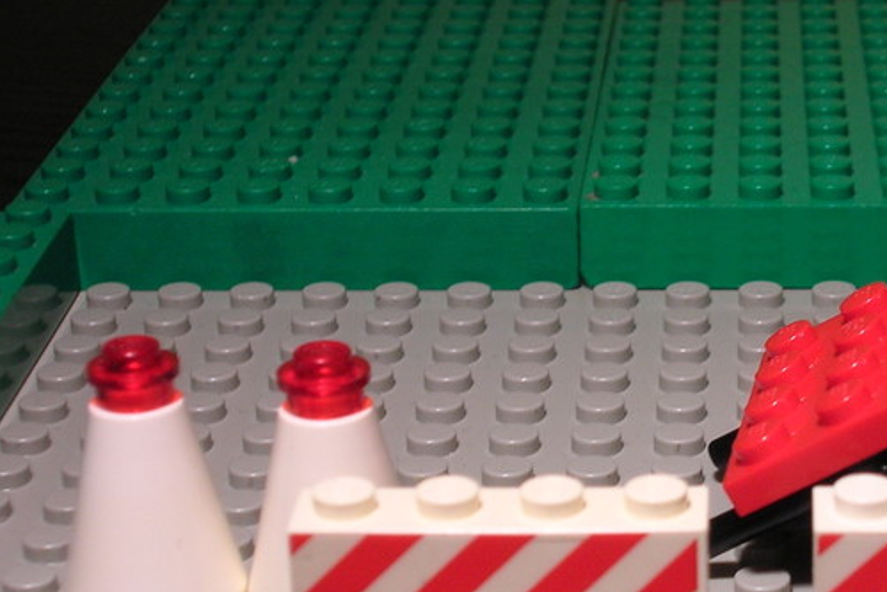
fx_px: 2908
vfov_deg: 11.6
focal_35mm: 118
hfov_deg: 17.2
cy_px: 367
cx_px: 755
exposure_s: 1/17
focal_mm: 10.4
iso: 50
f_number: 3.6
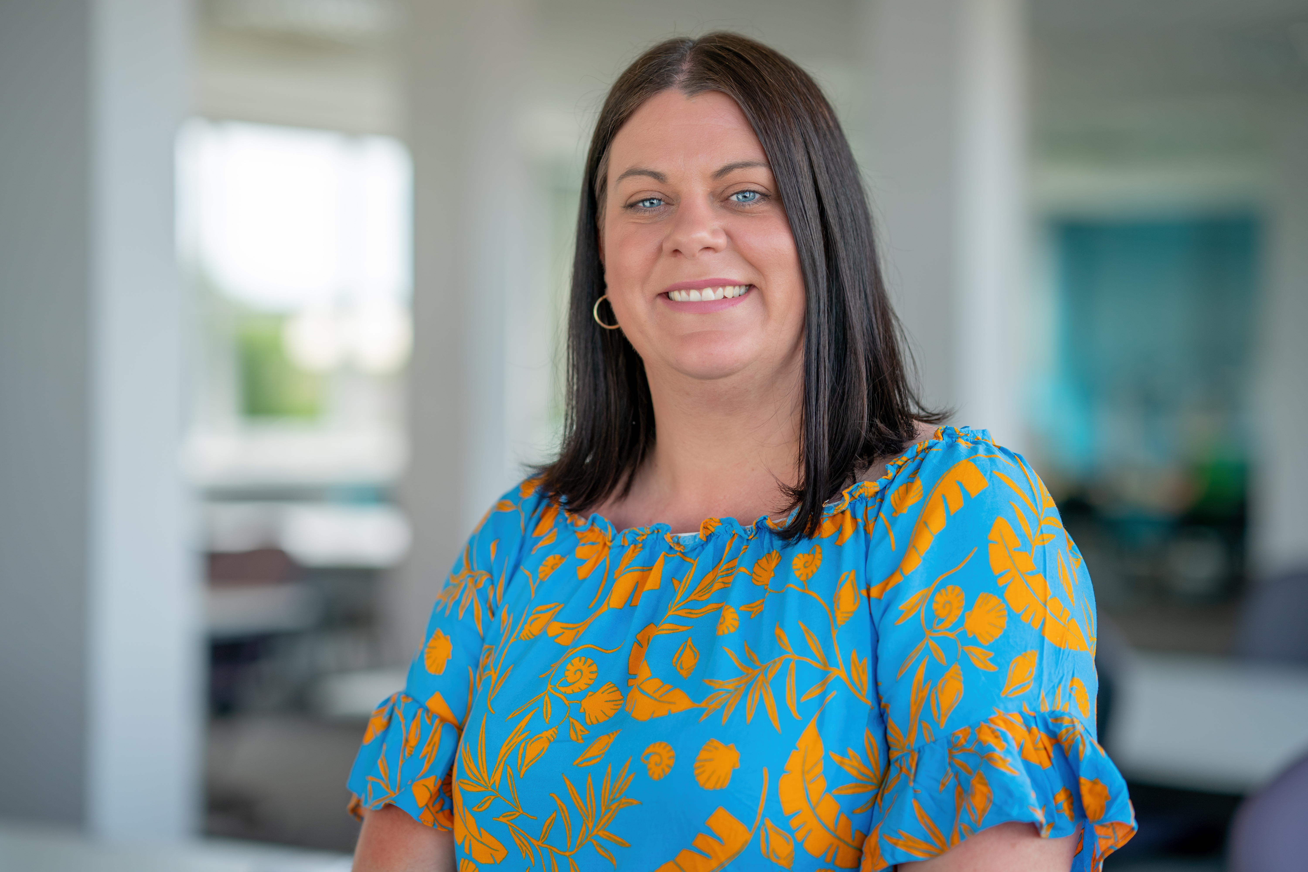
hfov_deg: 23.9
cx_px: 654
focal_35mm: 85
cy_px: 436
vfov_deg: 16.1
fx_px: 3088
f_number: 2
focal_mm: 85
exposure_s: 1/250
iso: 100
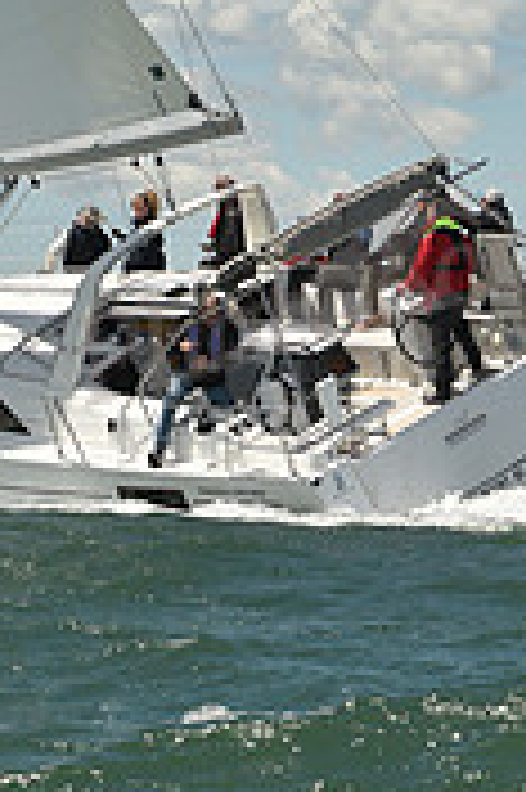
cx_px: -155
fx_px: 5072
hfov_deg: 5.9
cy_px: -338
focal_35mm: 231
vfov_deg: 8.7
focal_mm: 70
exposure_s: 1/800
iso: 320
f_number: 13
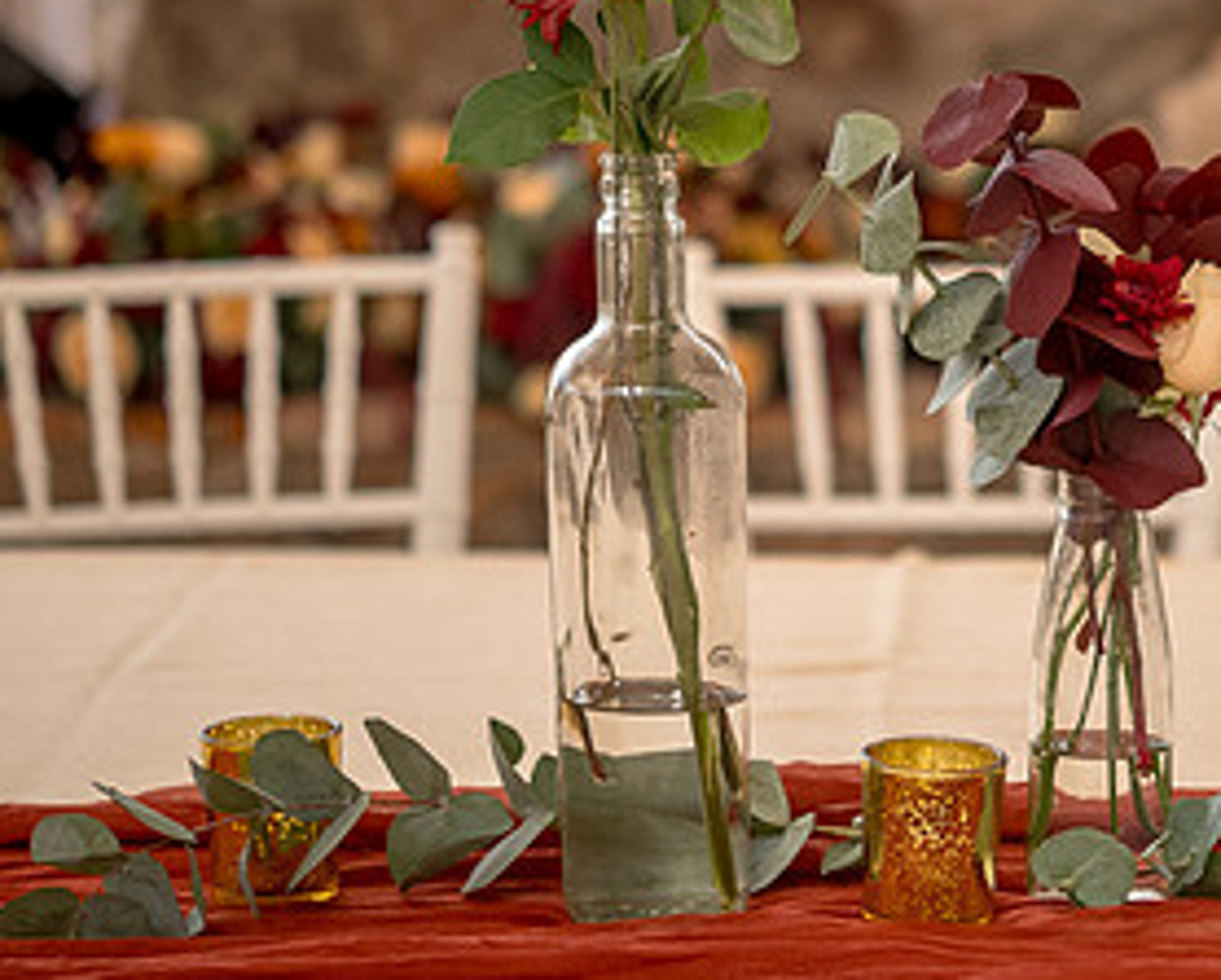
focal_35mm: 122
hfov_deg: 15.6
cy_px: 271
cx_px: 1050
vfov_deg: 12.6
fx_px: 4413
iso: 100
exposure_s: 1/200
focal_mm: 60
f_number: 3.2
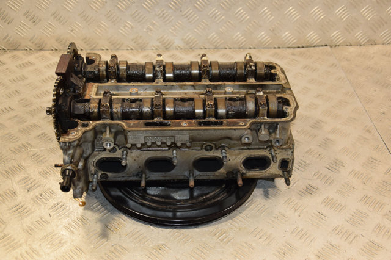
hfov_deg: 43.6
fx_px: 488
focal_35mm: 45
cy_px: 130
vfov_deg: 29.8
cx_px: 196
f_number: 5
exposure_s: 1/160
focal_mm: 30
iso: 800
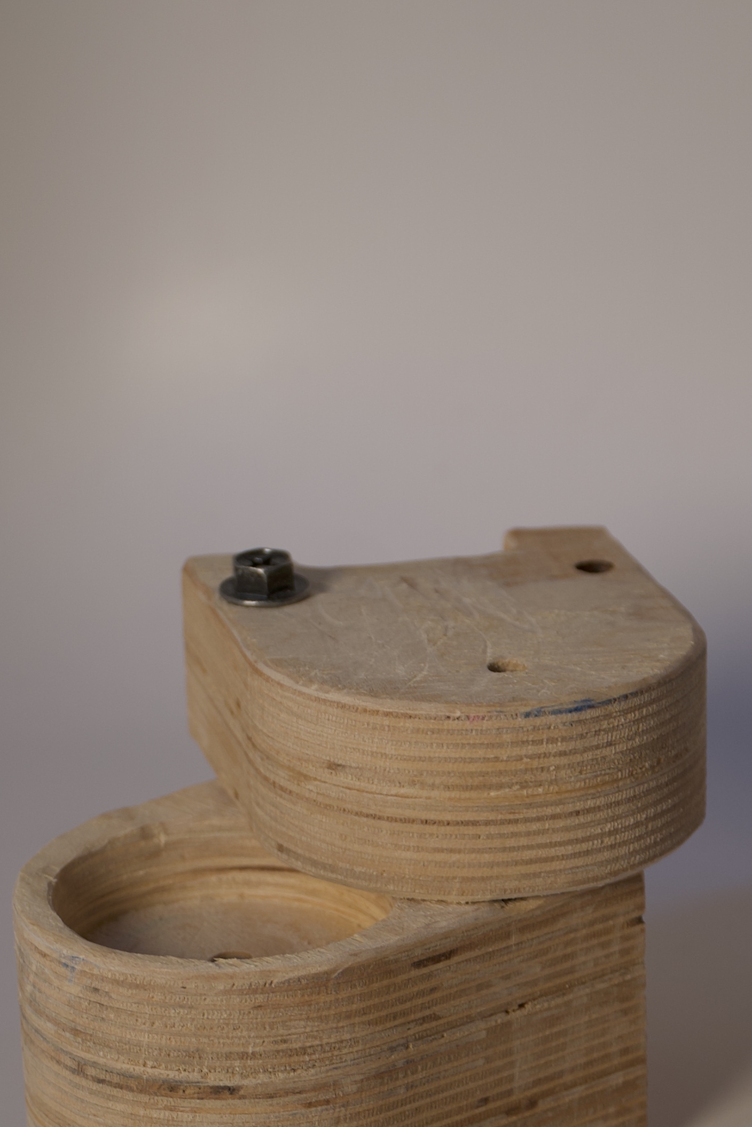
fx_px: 3854
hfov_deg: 11.1
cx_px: 571
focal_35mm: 123
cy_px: 764
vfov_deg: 16.6
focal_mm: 44
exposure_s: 1/160
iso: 125
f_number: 4
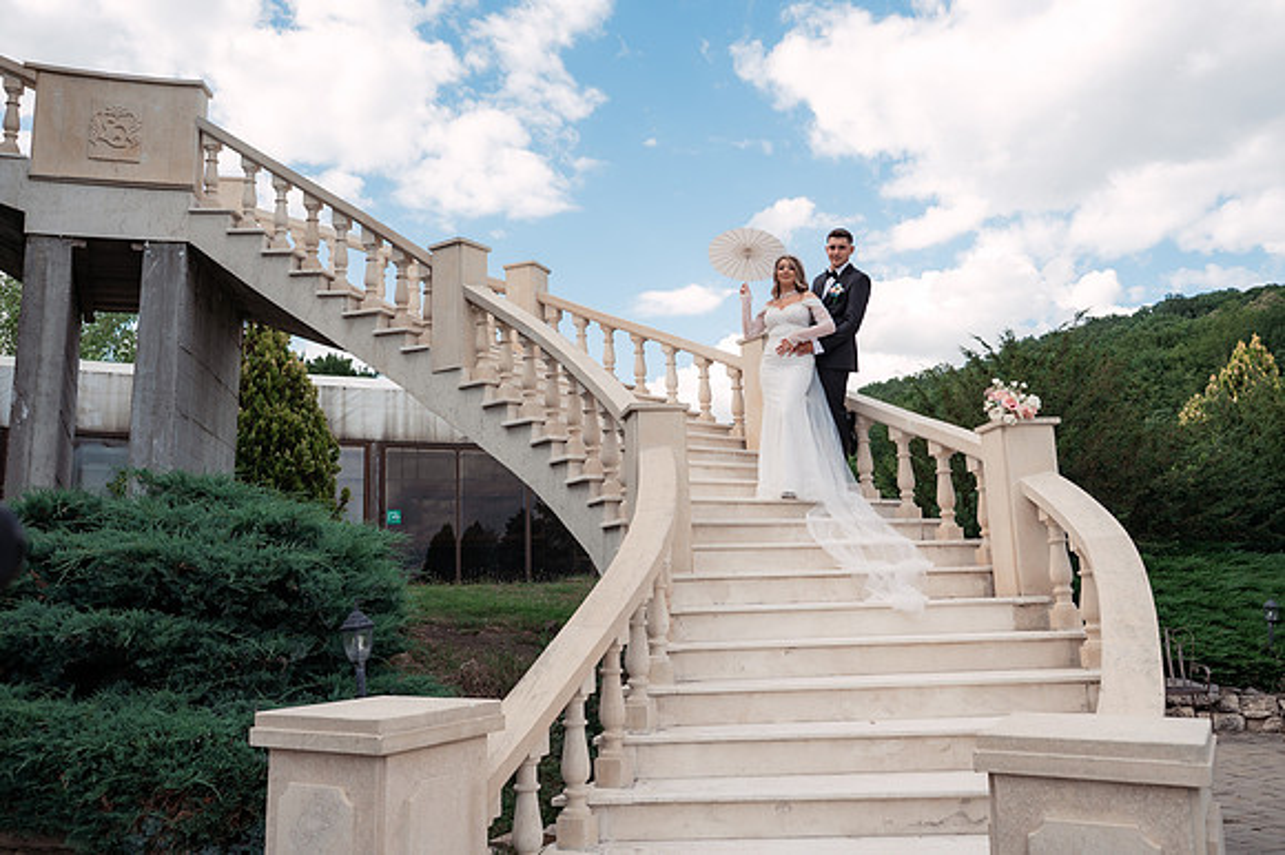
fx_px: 999
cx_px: 642
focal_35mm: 28
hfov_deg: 65.5
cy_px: 428
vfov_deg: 46.4
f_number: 4
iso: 160
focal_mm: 28
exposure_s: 1/640
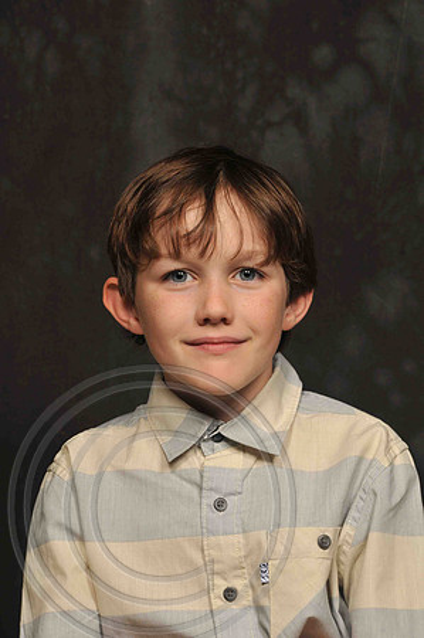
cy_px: 319
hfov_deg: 10.7
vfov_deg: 16.1
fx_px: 2258
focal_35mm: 128
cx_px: 212
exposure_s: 1/125
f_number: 8
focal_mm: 85
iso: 200
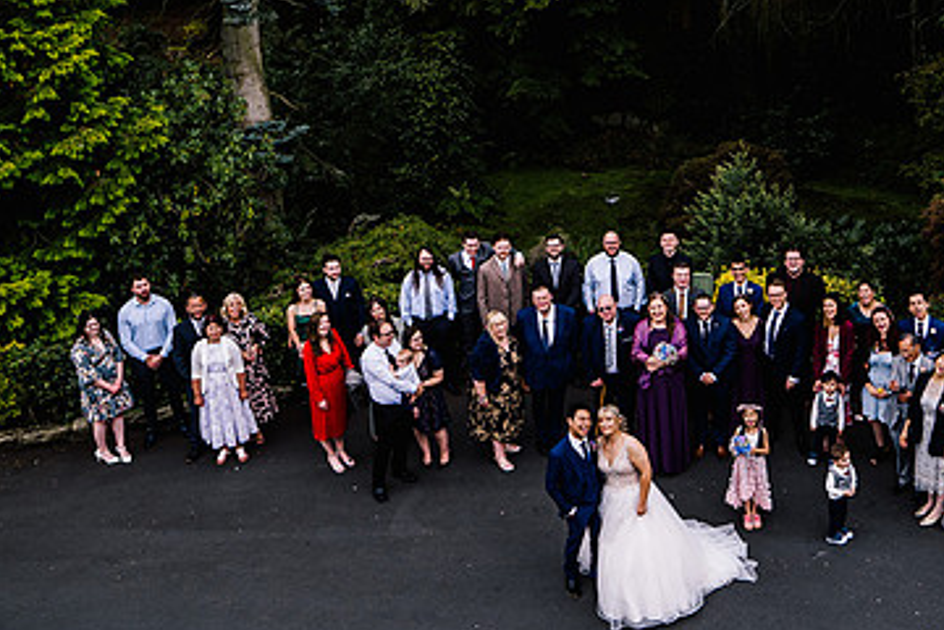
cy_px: 139
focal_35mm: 41
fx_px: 1075
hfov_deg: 46.2
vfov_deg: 31.9
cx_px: 670
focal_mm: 24
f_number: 3.5
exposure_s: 1/500
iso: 400
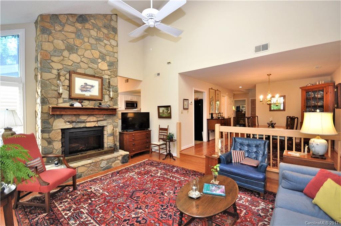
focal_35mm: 15
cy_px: 113
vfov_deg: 77.1
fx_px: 142
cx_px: 170
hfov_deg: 100.5
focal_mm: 10
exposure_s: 1/60
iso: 560
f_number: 4
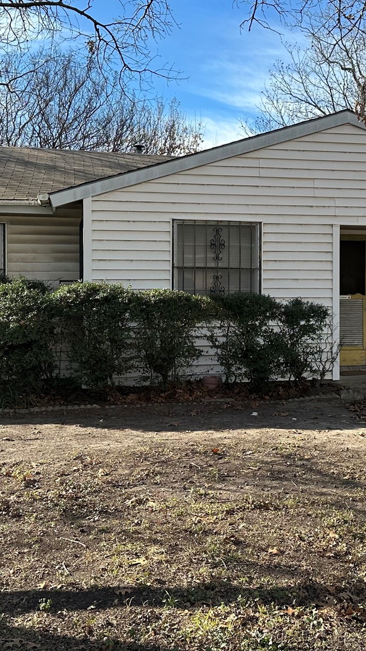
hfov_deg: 26.2
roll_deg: -0.7
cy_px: 287
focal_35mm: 45
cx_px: 269
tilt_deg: +0.5
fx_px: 777
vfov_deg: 45.4
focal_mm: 6.86
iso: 80
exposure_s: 1/2299
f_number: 1.78
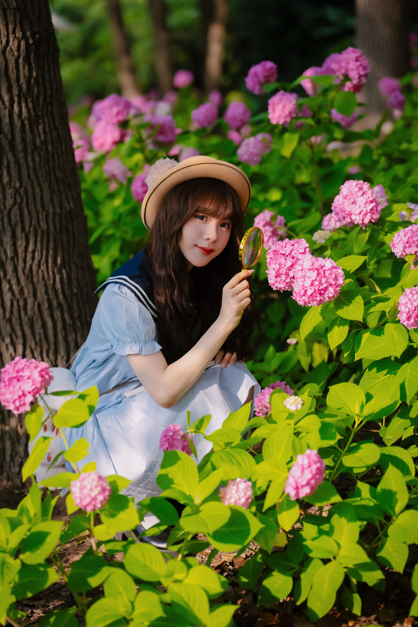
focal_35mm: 95
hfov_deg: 14.4
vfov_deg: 21.5
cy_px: 314
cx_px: 209
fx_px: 1654
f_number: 2.8
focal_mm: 95
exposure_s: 1/800
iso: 100
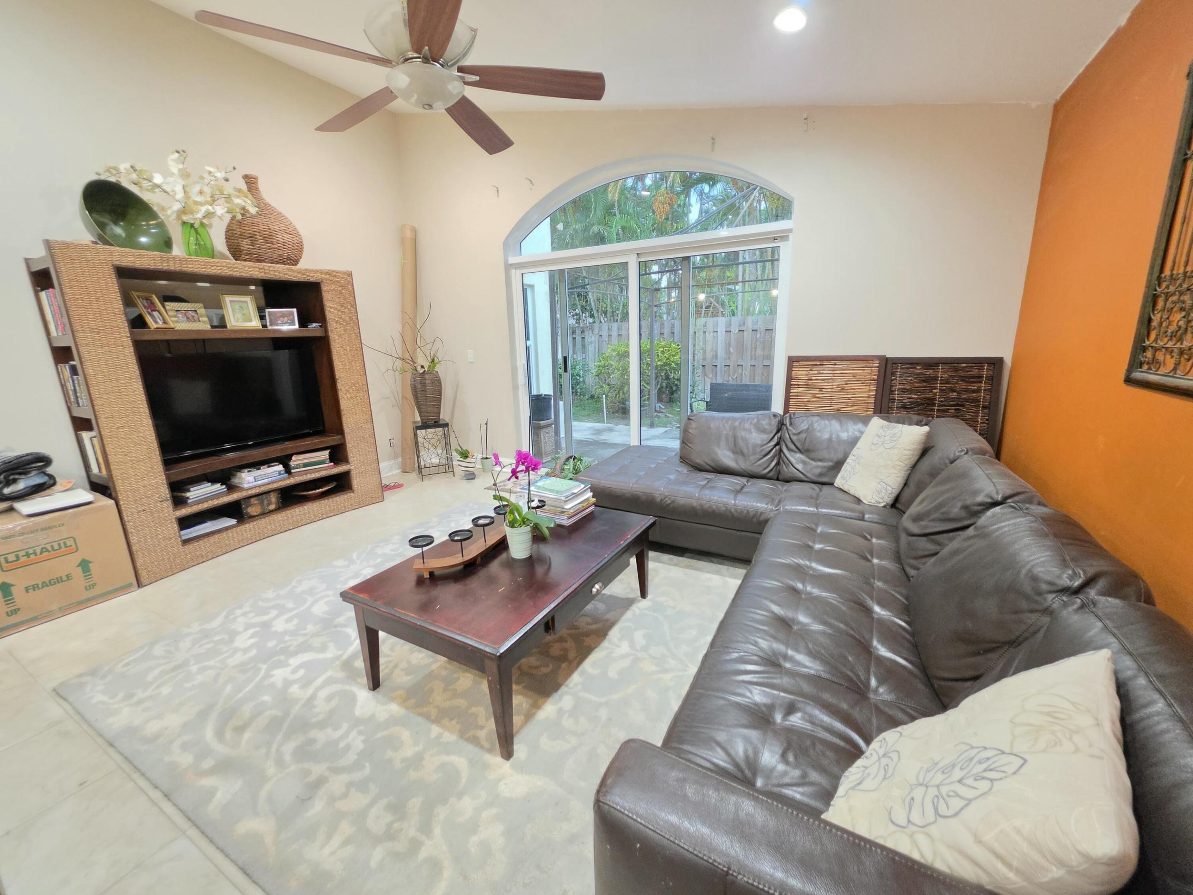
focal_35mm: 13
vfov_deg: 89.9
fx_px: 448
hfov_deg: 106.2
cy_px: 448
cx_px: 596
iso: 800
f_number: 1.9
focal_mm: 2.2
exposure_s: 1/60
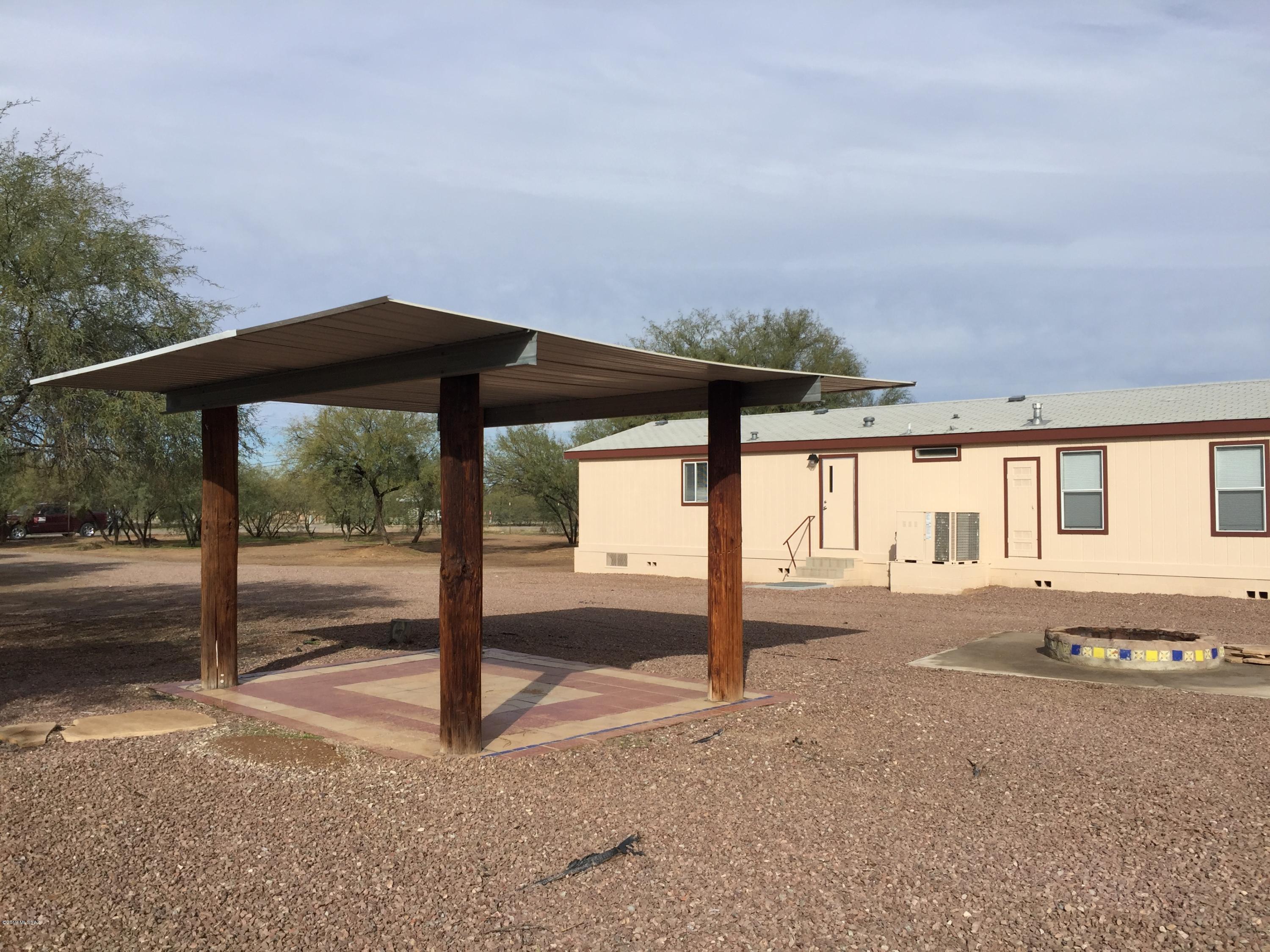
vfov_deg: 48.2
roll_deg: -0.5
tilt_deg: +2.1
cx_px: 635
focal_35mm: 29
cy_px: 476
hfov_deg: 61.7
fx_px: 1064
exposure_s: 1/2475
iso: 32
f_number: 2.2
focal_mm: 4.15
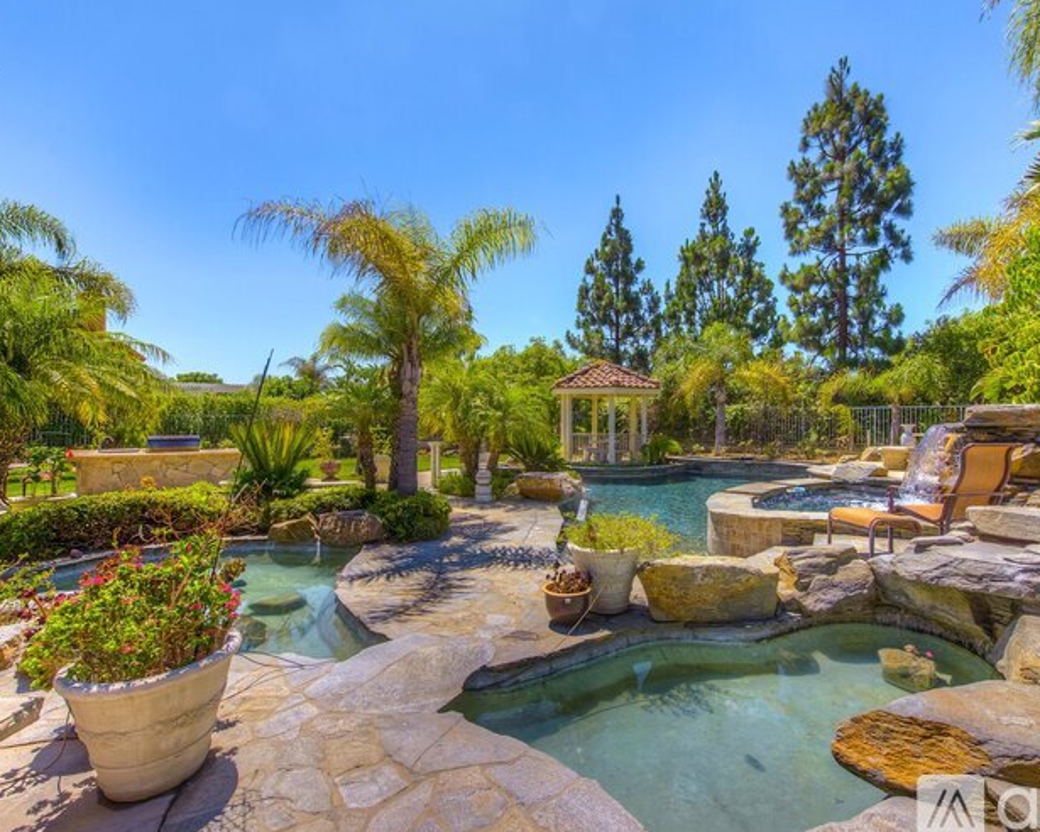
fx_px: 492
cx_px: 557
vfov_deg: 80.4
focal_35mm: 16
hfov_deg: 93.0
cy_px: 419
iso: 160
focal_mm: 14
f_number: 8
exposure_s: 1/1000
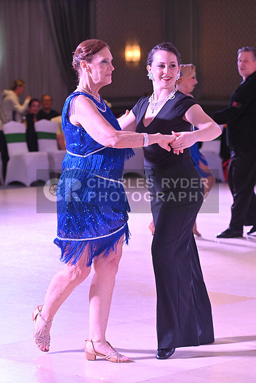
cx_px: 128
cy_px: 192
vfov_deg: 16.8
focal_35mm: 122
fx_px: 1300
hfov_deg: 11.2
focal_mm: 122
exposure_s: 1/400
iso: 5000
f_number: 6.3
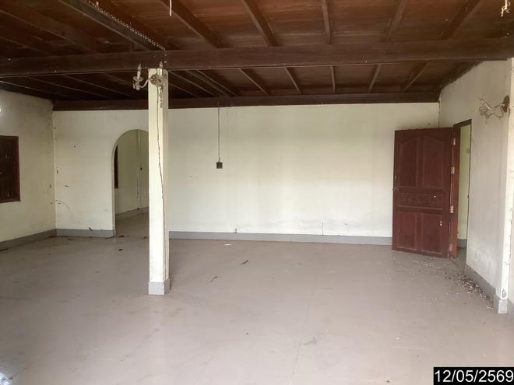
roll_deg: -2.2
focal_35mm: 31
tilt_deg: -4.3
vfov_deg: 45.4
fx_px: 460
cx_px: 257
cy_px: 192
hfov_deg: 58.4
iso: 160
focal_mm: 3.3
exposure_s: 1/50
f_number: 2.4
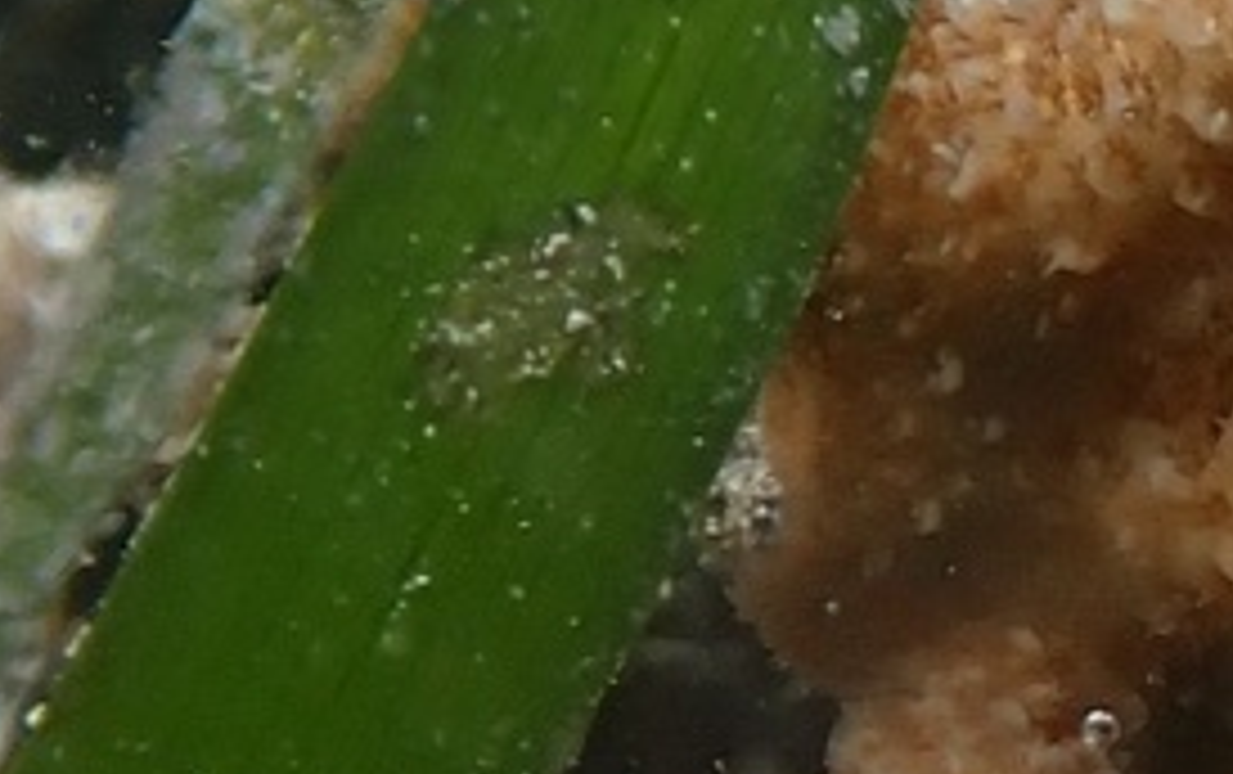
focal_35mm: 285
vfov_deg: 4.6
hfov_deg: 7.2
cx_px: 1791
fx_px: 9589
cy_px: 198
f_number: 4
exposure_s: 1/400
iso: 100
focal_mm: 7.31
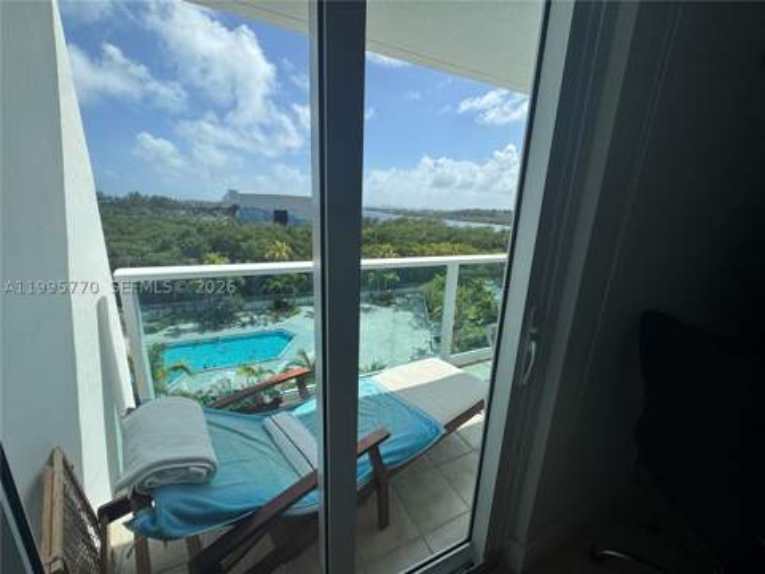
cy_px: 287
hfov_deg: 102.1
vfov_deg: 85.7
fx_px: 309
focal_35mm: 14
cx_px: 382
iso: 50
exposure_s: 1/1034
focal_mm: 2.22
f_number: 2.2
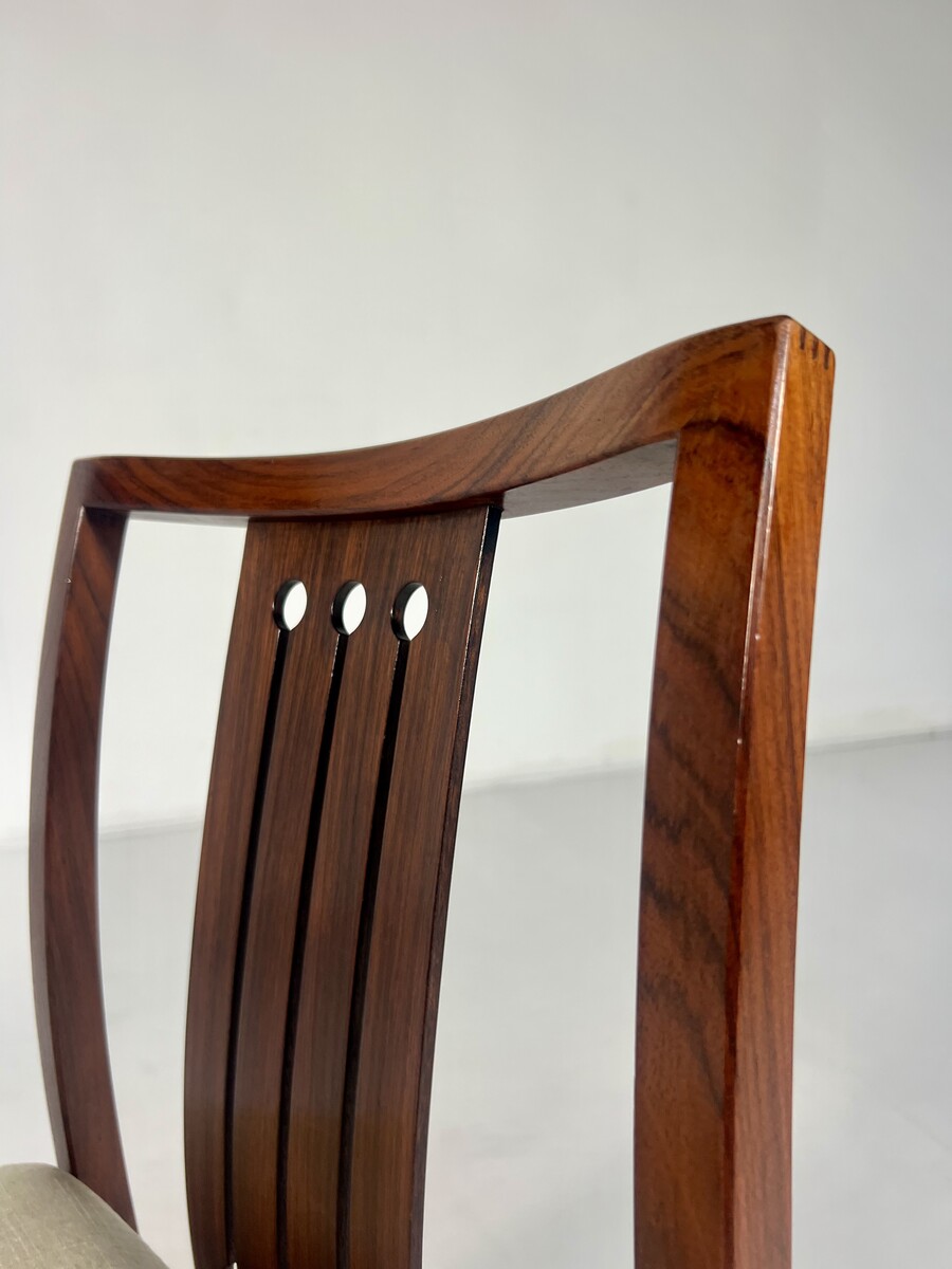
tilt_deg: -6.6
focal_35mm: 26
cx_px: 476
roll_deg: +3.3
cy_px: 634
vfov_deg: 67.3
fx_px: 953
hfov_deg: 53.1
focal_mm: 5.7
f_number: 1.5
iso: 100
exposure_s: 1/121
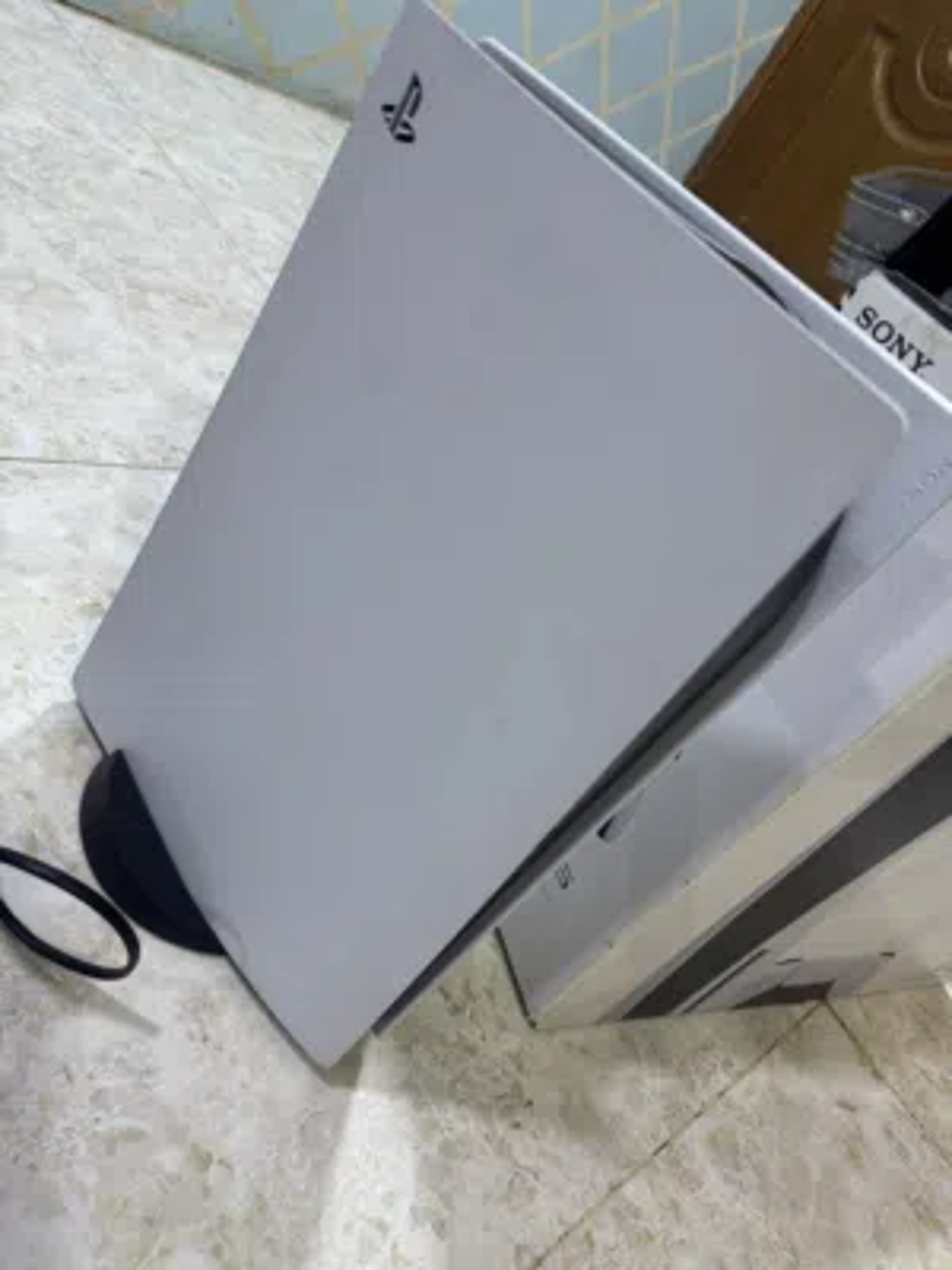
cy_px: 635
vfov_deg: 71.6
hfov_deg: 56.8
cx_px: 476
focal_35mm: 24
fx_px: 880
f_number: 1.78
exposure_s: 1/50
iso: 125
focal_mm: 6.76
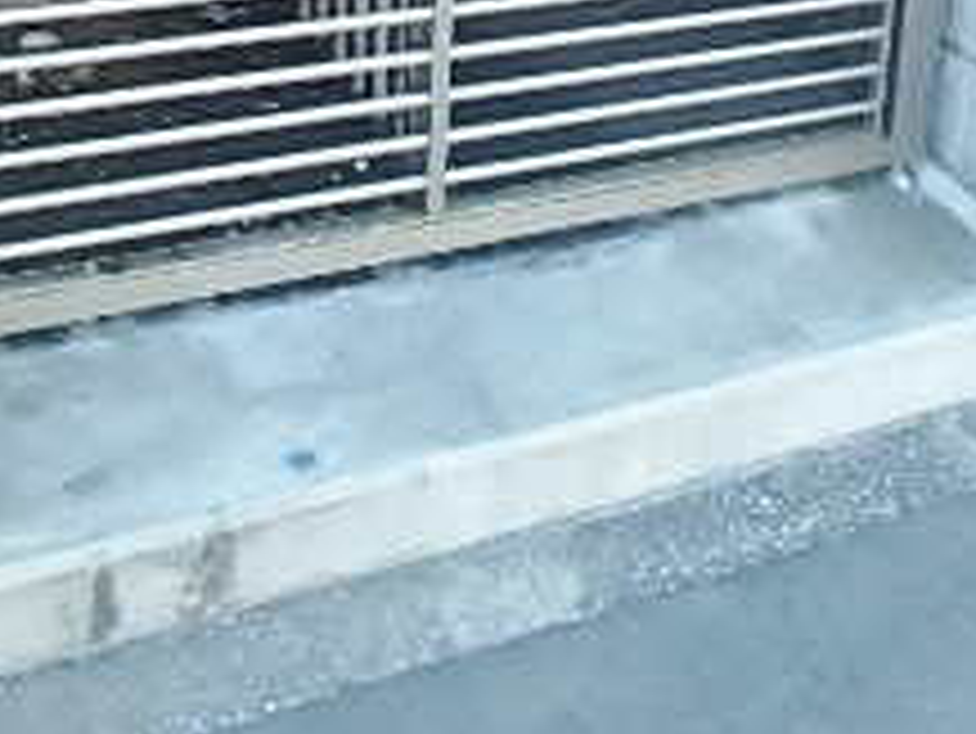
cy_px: -261
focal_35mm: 62
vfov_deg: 21.1
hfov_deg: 30.4
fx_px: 1749
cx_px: 783
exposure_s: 1/250
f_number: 3.5
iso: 320
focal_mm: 3.7
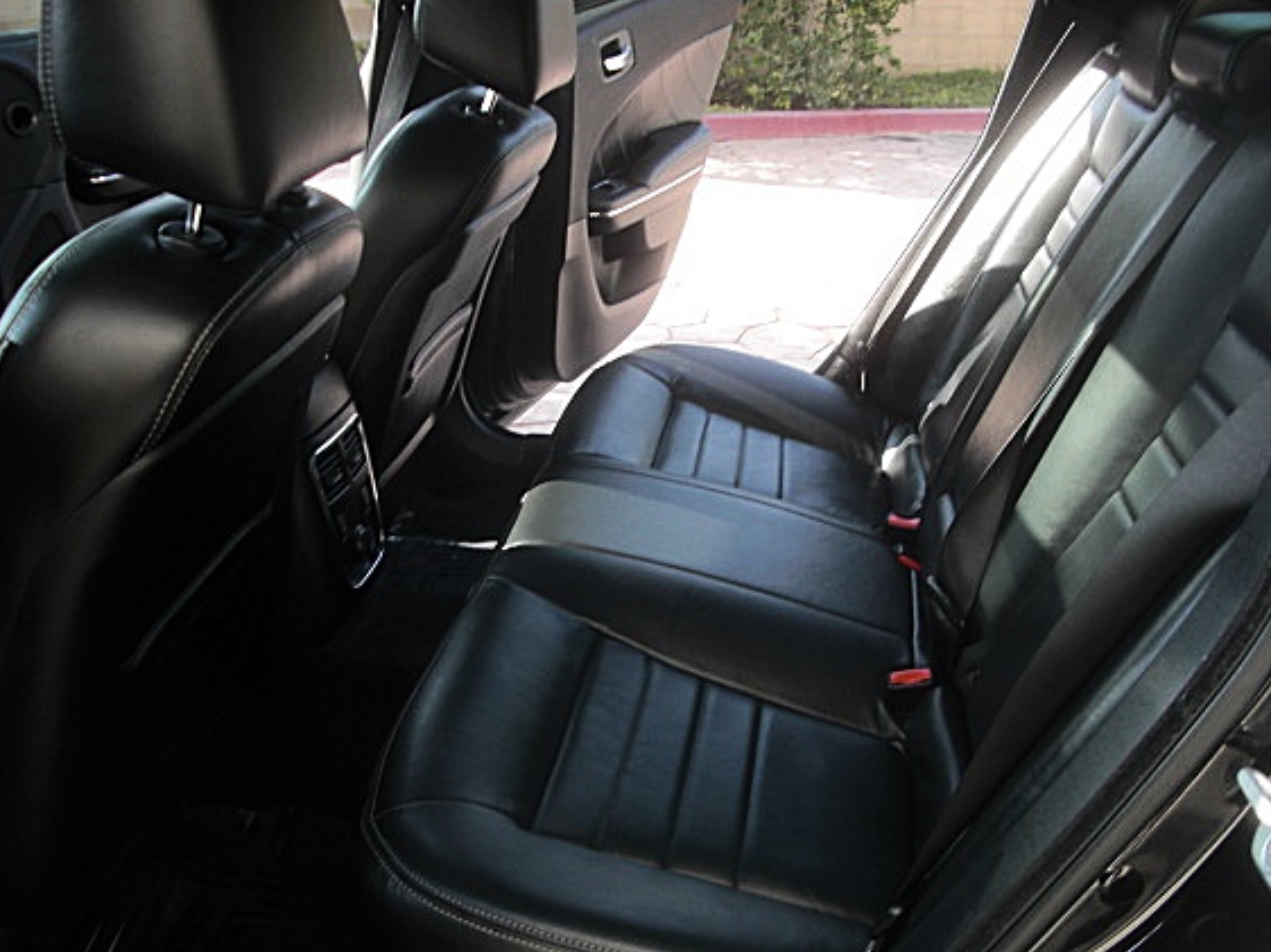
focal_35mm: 41
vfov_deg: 35.1
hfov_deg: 45.8
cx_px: 658
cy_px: 525
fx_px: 1505
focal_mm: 6.3
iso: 50
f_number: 2.8
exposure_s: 1/80
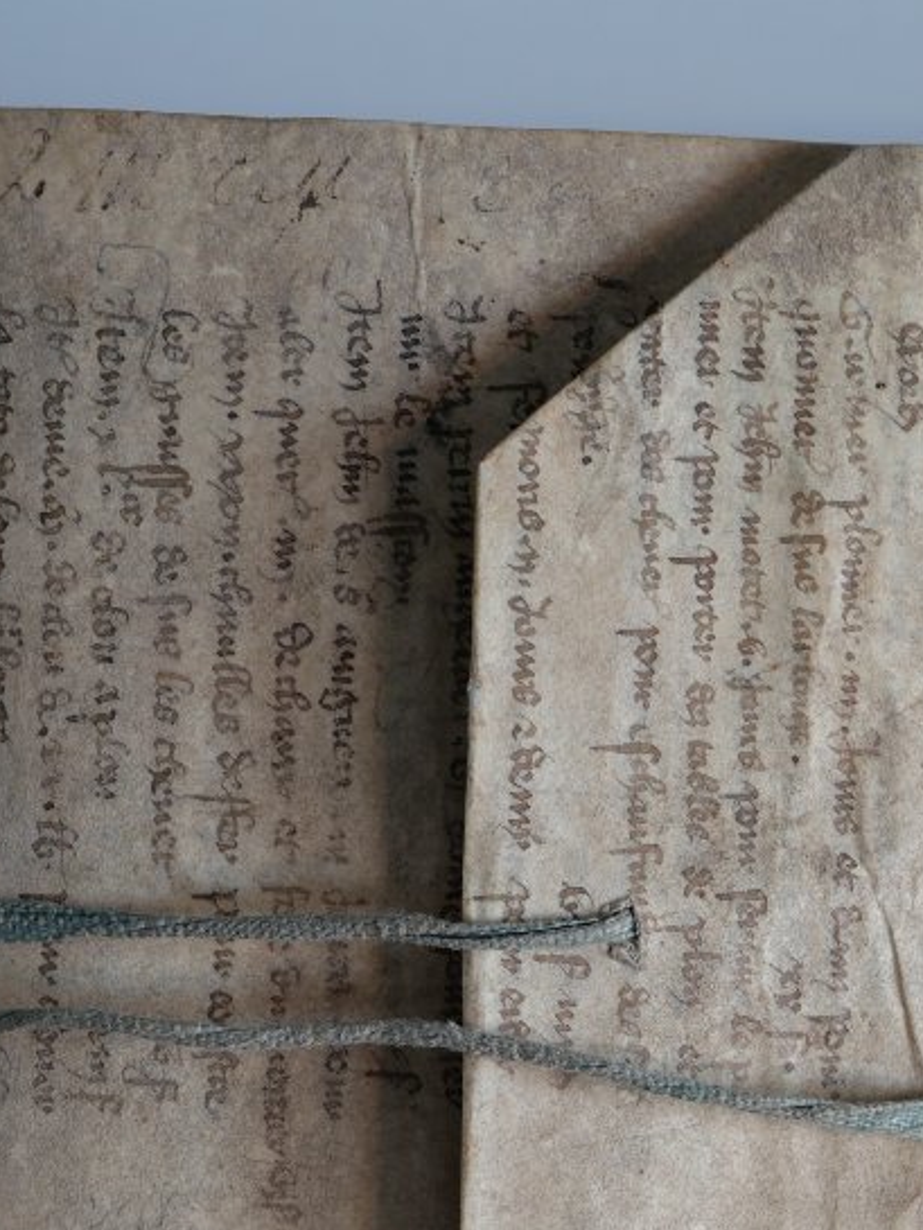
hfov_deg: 11.2
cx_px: 485
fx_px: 4691
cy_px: 1052
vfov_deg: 14.8
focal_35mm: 132
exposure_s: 1/60
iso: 250
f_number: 2.8
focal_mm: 30
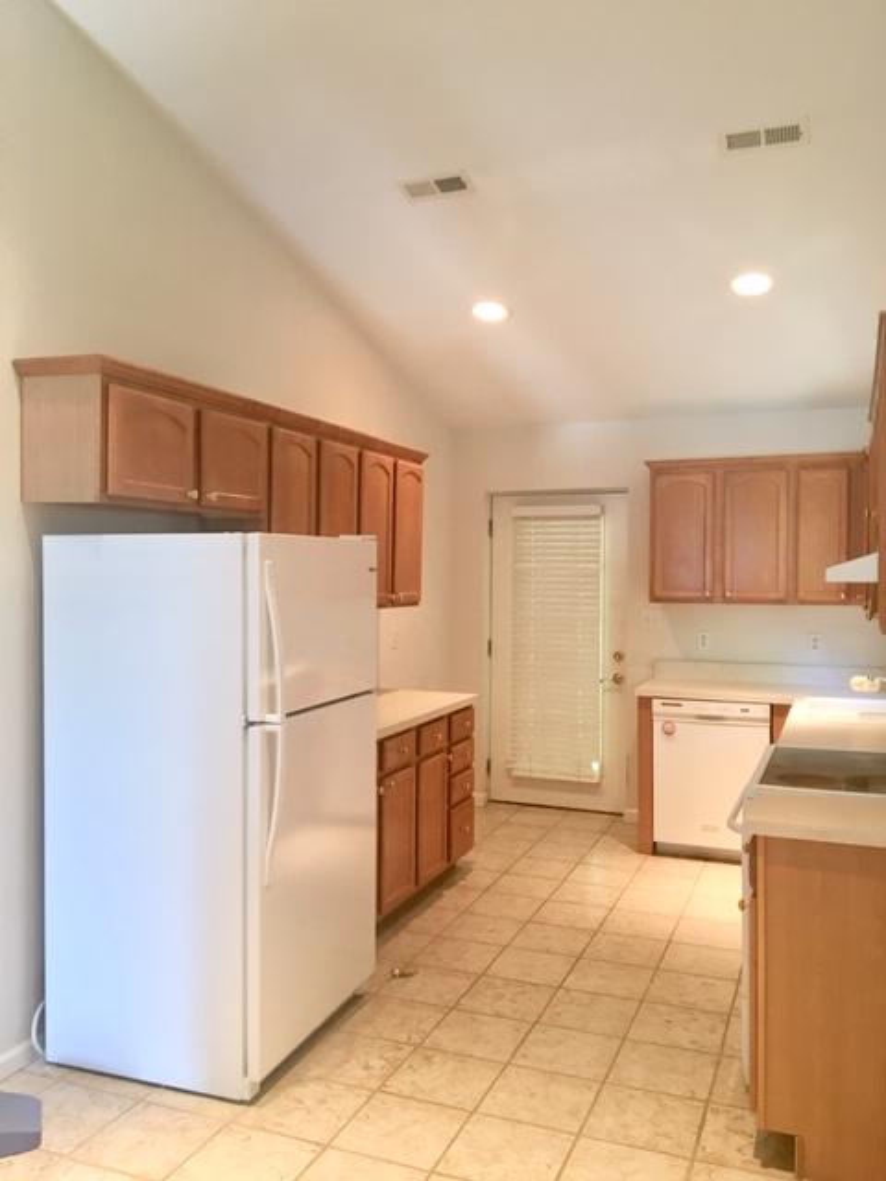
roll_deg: -1.0
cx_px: 443
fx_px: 990
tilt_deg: -0.1
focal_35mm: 29
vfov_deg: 61.7
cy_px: 590
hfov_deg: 48.2
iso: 80
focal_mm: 4.15
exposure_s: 1/30
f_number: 2.2
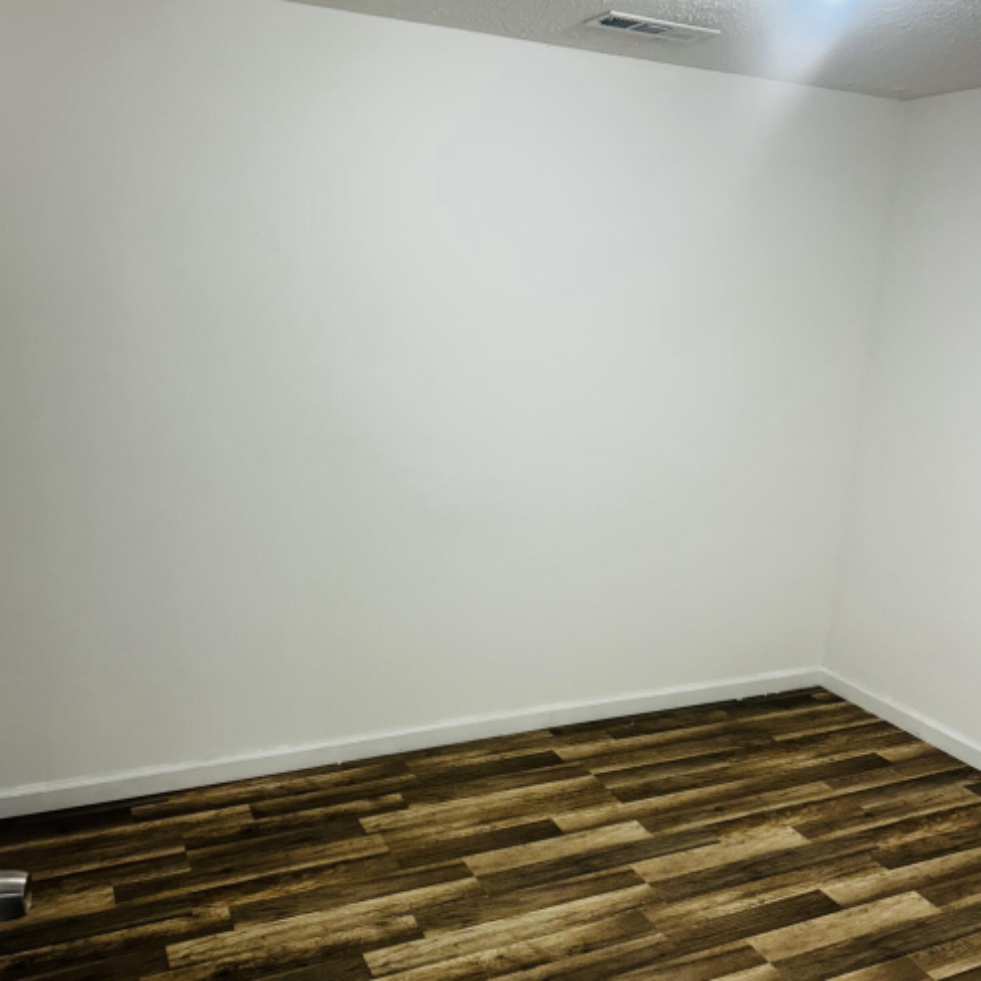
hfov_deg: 52.5
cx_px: 489
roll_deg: -2.4
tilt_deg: -15.9
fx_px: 994
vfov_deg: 52.4
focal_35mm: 31
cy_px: 541
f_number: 1.5
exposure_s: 1/120
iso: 64
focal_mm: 5.7
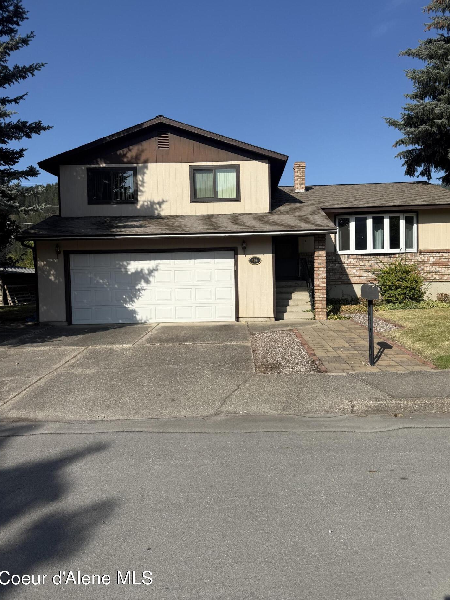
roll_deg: +0.7
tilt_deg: -1.1
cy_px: 283
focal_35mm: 26
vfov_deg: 67.2
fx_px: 451
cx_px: 239
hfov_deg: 53.0
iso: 80
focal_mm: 6.76
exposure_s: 1/6173
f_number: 1.78
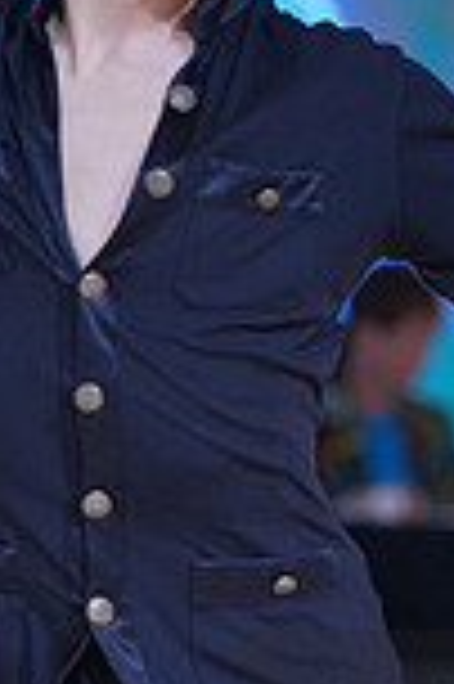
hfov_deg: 2.4
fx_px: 10863
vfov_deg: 3.6
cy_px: 783
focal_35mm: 573
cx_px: 865
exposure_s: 1/400
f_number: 4
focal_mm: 150
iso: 800
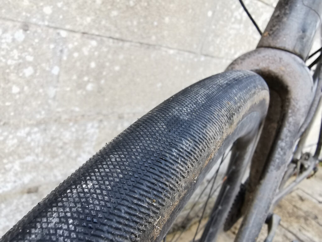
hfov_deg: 67.3
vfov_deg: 53.1
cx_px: 161
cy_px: 121
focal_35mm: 26
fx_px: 242
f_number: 2.2
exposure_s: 1/50
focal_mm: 2.35
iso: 160
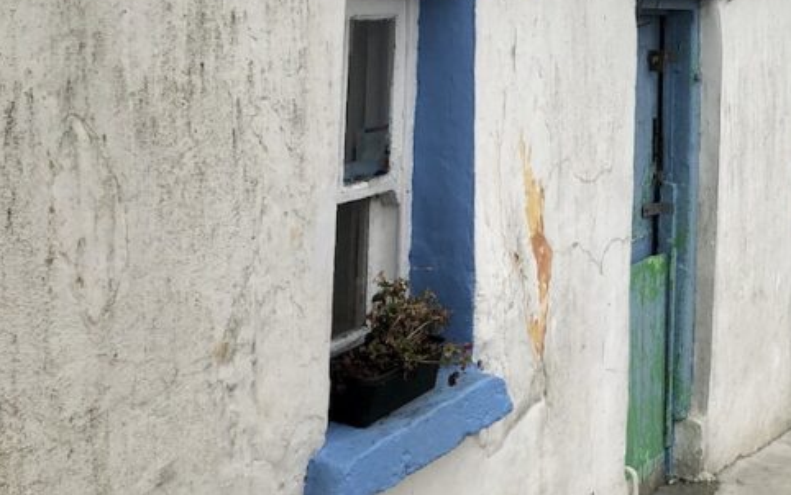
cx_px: 834
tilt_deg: -8.6
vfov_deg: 20.5
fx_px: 1359
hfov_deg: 29.7
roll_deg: -1.2
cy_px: 133
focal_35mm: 63
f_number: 1.8
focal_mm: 4
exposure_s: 1/539
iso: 20
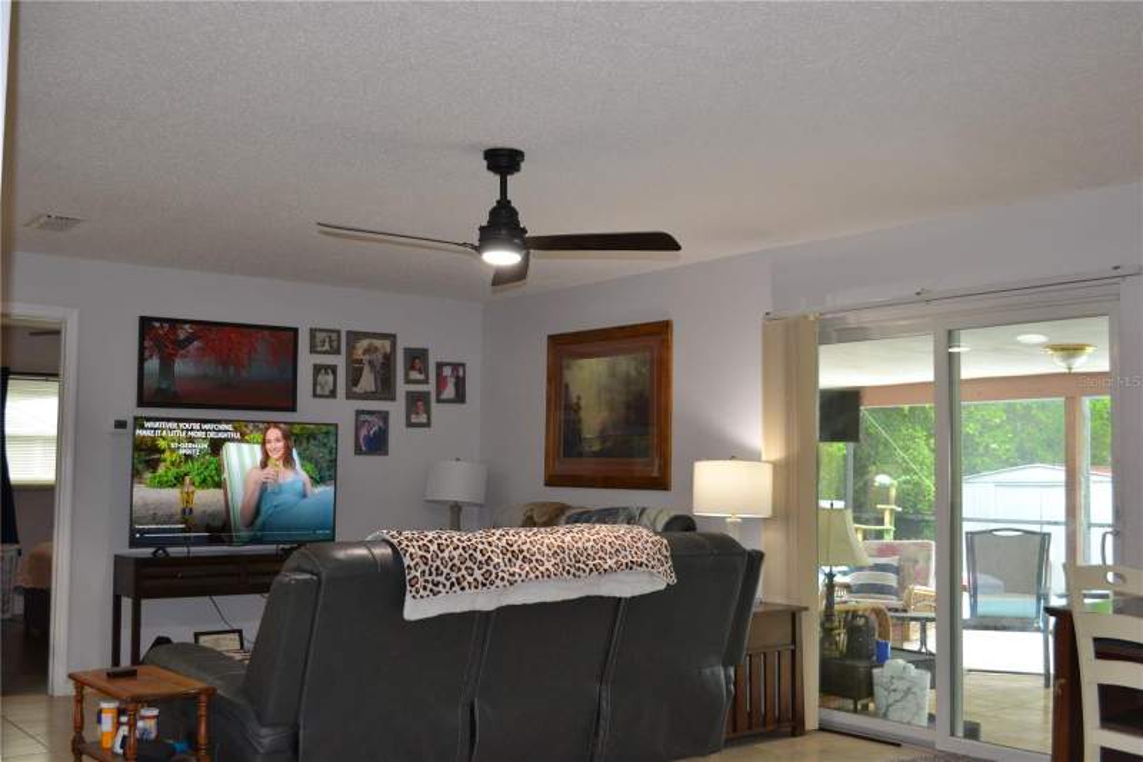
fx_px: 1143
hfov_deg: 53.1
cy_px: 381
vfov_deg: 36.9
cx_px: 572
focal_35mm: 36
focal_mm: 24
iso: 720
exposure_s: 1/60
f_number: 4
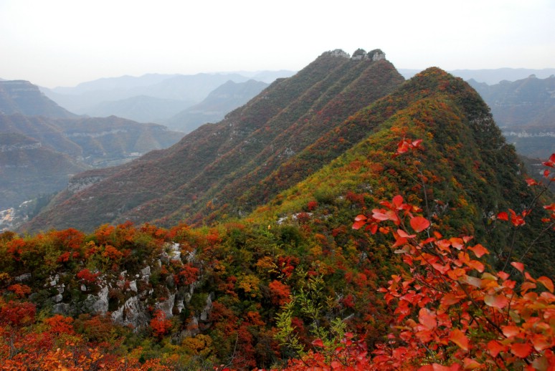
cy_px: 186
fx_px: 417
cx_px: 278
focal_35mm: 27
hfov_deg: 67.3
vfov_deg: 48.0
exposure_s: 1/80
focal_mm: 18
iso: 200
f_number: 8
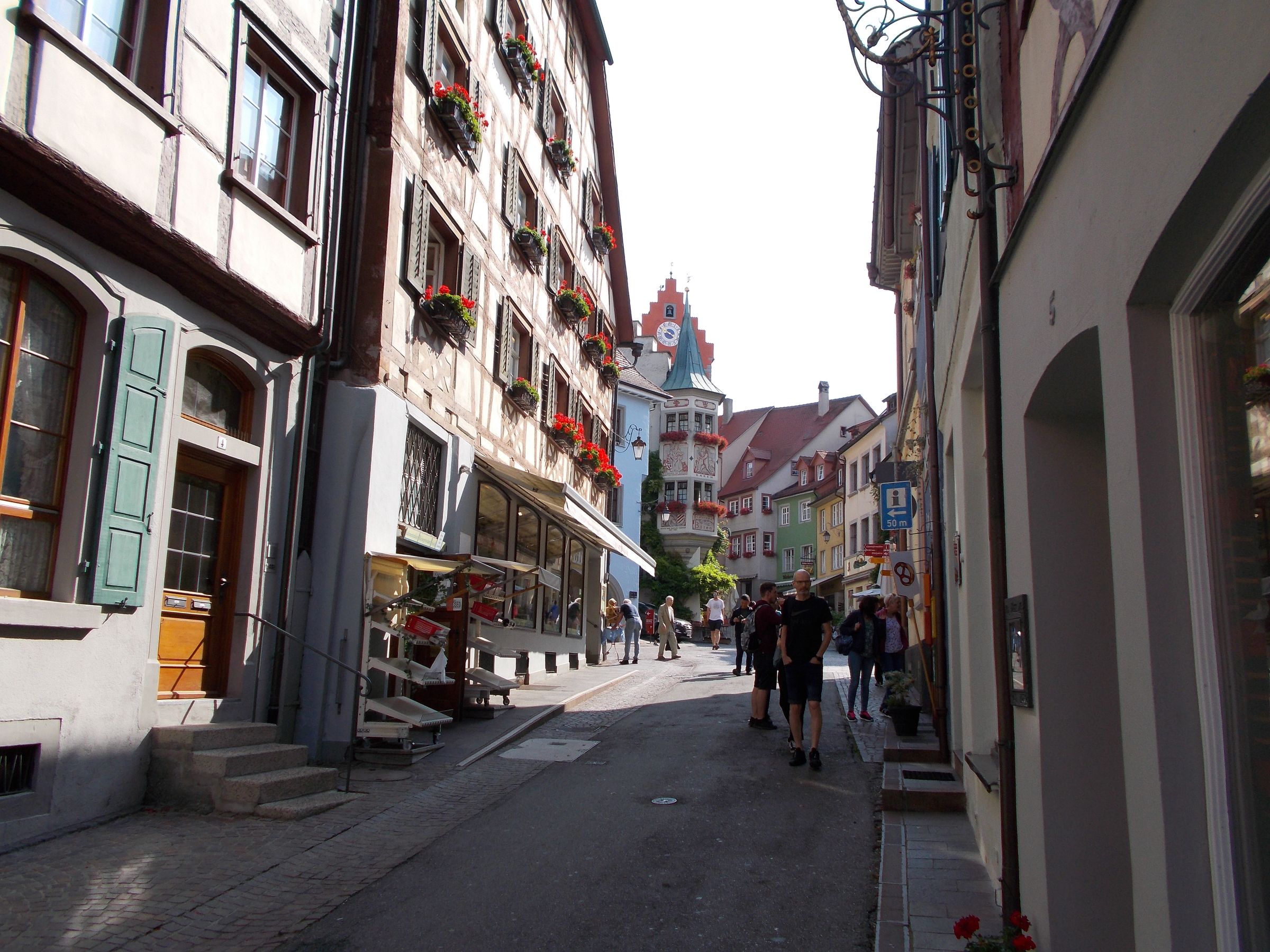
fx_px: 1101
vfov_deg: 46.8
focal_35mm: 30
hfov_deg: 60.0
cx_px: 635
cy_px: 476
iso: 80
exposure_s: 1/500
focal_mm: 5.3
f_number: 3.4
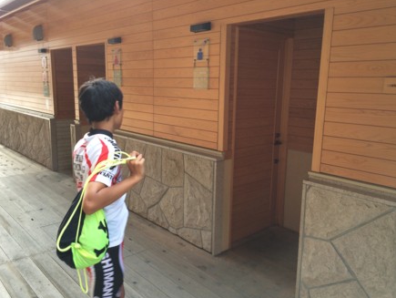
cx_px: 198
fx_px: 355
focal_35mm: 31
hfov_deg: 58.3
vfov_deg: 45.5
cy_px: 148
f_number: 2.2
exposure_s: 1/60
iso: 40
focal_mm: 4.12
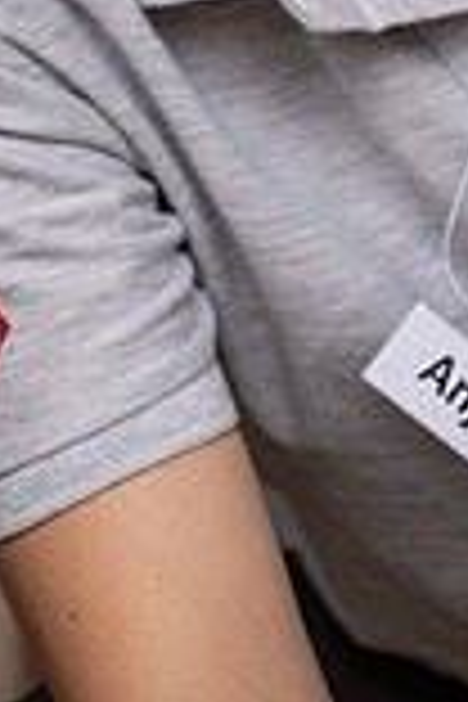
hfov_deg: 2.4
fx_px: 11231
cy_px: -297
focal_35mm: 576
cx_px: 225
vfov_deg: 3.6
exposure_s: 1/400
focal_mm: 200
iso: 100
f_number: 4.5
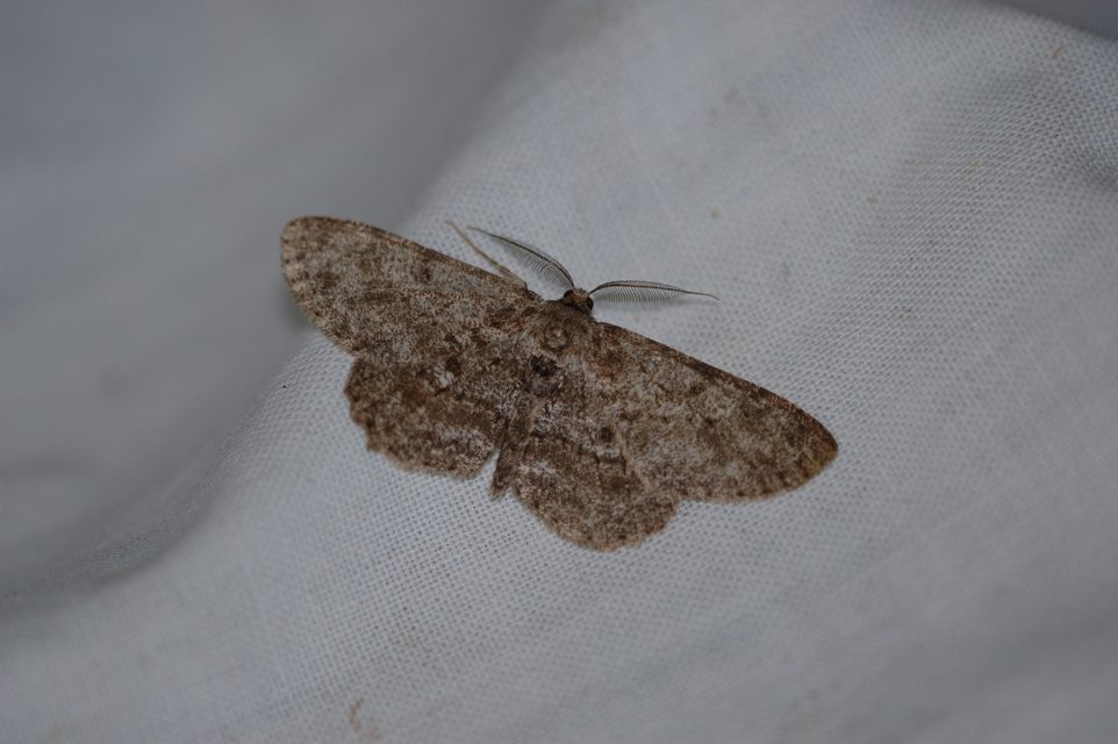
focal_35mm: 158
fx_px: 4888
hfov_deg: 13.0
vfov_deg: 8.7
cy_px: 372
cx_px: 559
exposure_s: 1/250
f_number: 3.8
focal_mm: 105
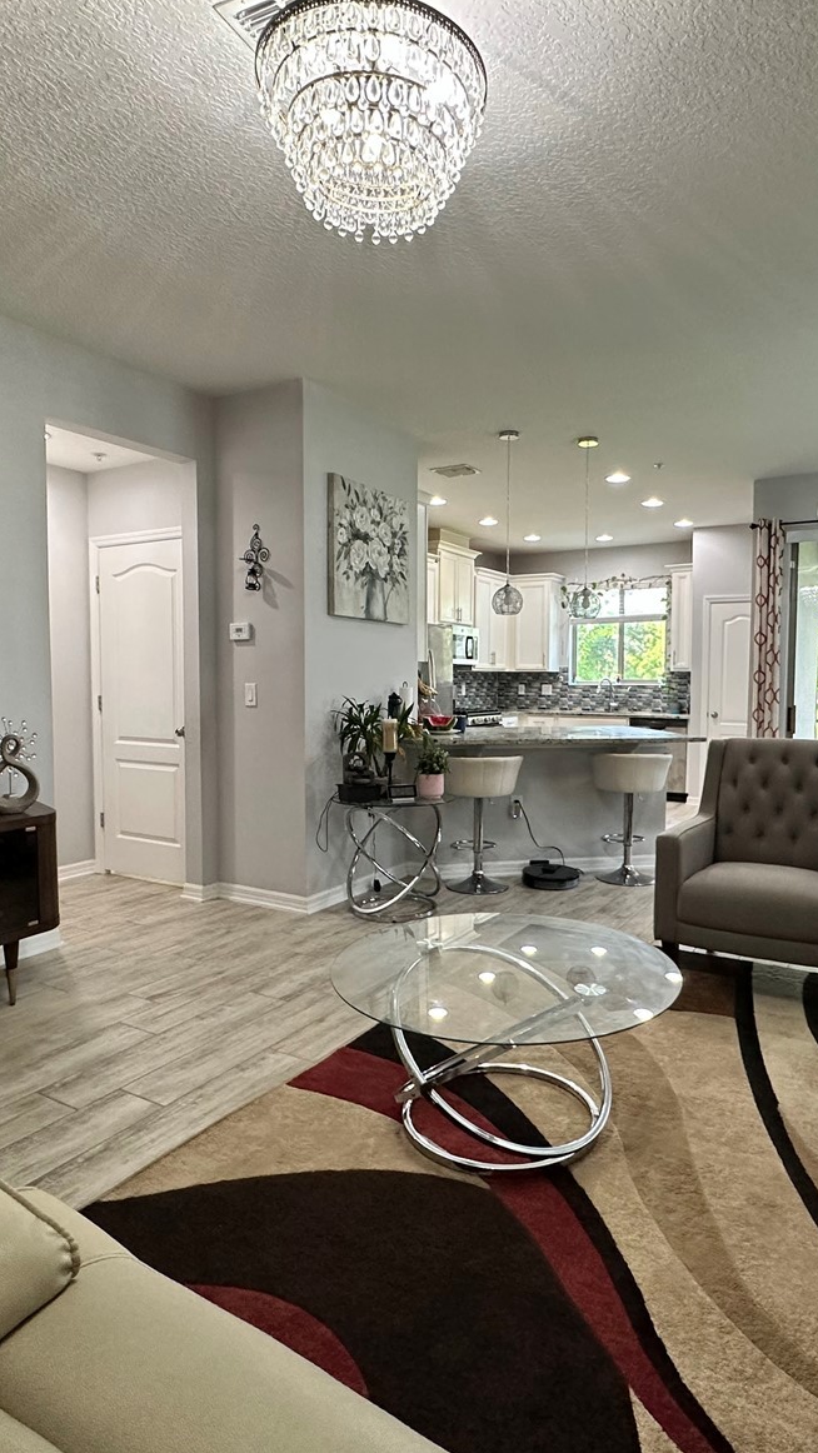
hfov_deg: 53.5
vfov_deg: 83.8
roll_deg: -0.4
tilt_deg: -3.4
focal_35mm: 21
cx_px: 453
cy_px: 725
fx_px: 809
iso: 320
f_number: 2.2
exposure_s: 1/120
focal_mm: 2.22
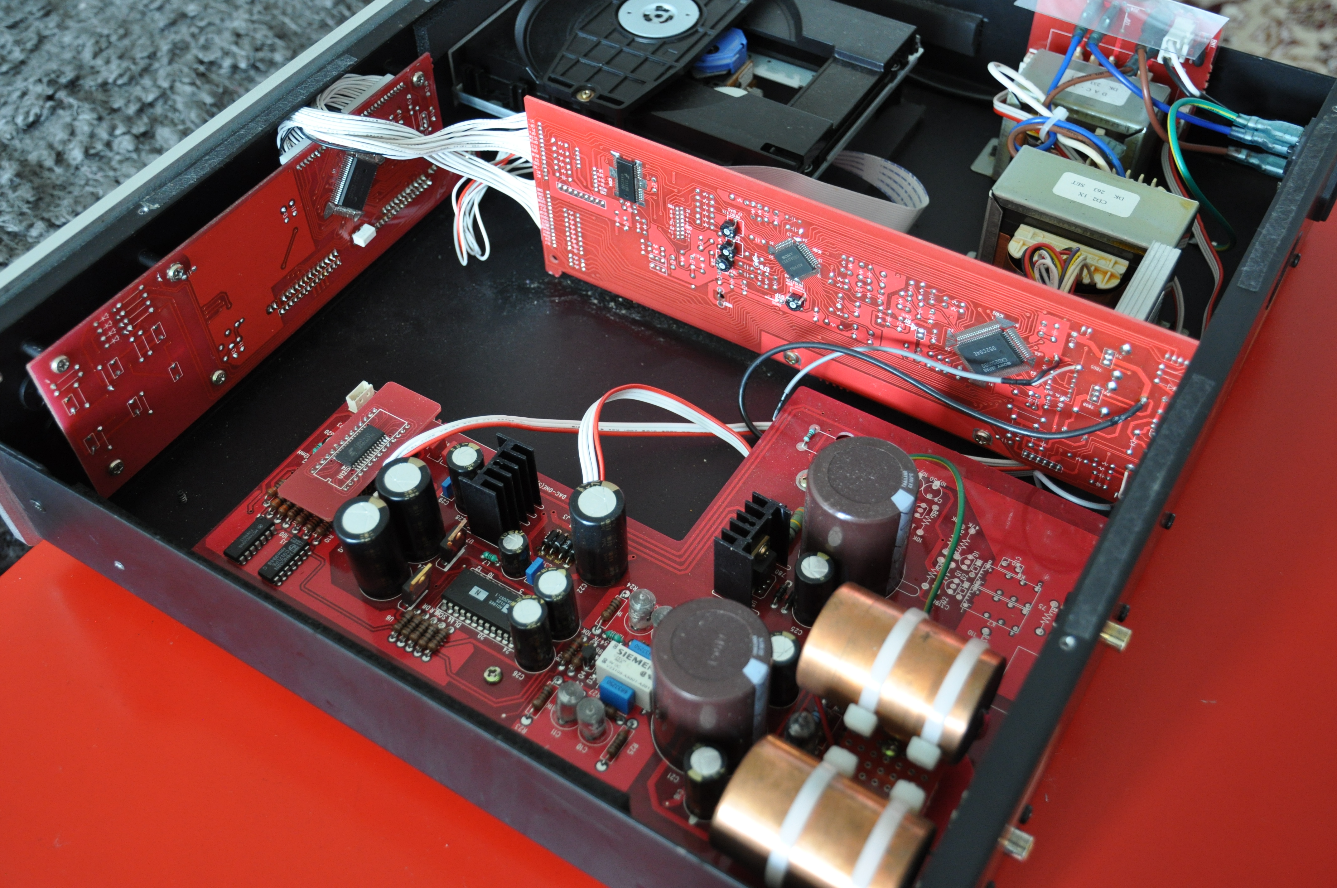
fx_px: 1391
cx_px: 668
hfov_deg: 51.3
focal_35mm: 38
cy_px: 444
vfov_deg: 35.4
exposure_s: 1/13
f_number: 4
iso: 800
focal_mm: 25
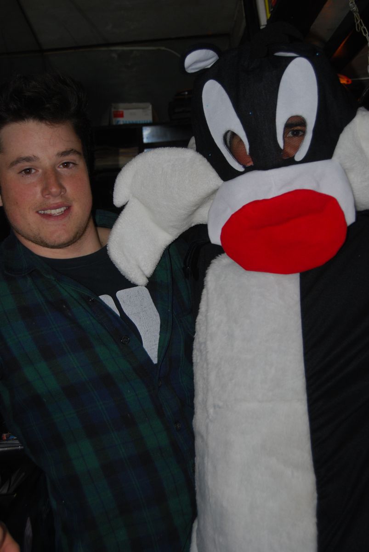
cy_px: 276
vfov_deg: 43.6
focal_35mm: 45
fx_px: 690
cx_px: 184
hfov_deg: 29.9
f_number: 4.2
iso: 200
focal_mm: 30
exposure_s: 1/60
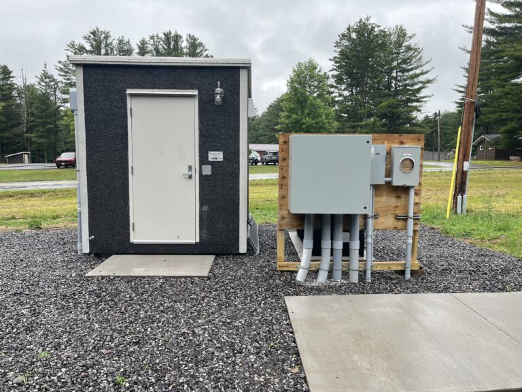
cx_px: 261
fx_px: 392
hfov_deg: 67.3
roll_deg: -1.1
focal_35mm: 26
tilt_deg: -6.3
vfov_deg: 53.1
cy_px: 196
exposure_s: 1/138
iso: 32
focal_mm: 5.1
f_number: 1.6
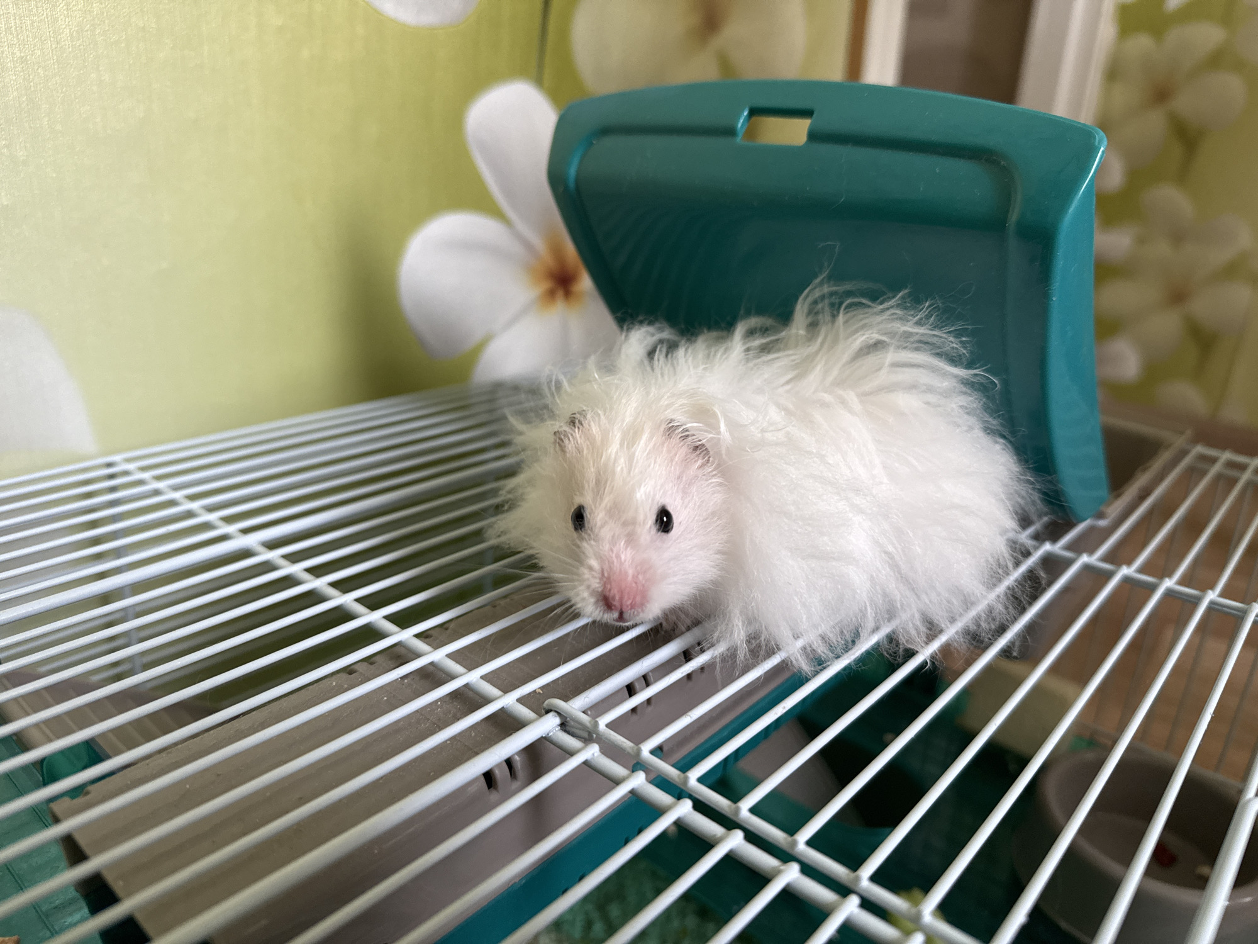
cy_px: 472
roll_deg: -3.1
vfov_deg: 56.8
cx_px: 629
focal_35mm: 24
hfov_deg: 71.6
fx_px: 872
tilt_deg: -18.5
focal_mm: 6.76
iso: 200
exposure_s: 1/60
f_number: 1.78
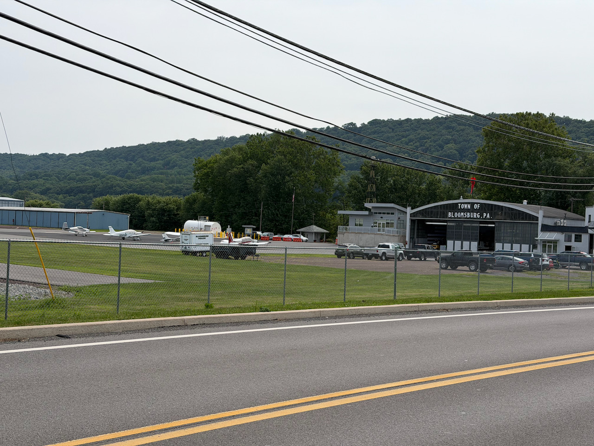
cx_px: 297
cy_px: 223
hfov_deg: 39.7
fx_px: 824
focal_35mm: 48
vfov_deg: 30.3
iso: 80
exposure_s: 1/7143
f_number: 1.78
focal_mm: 6.76
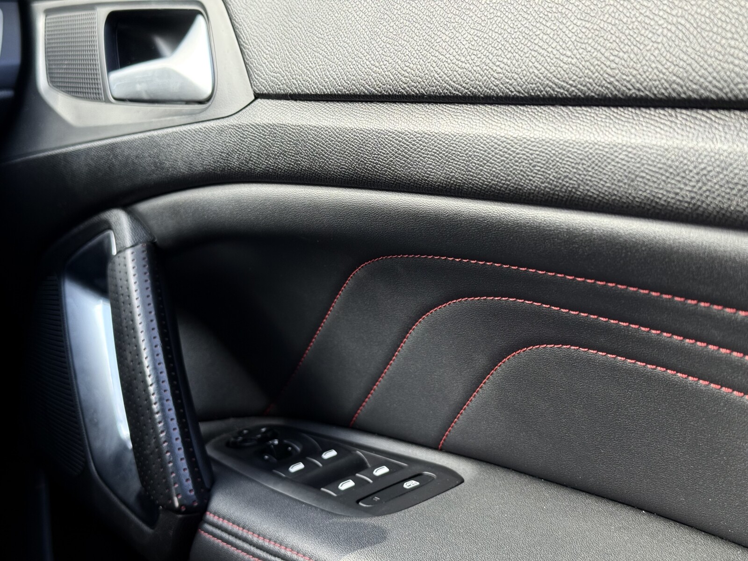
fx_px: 1037
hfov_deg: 39.7
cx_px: 374
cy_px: 280
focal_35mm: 48
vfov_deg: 30.3
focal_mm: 6.76
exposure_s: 1/99
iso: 100
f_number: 1.78
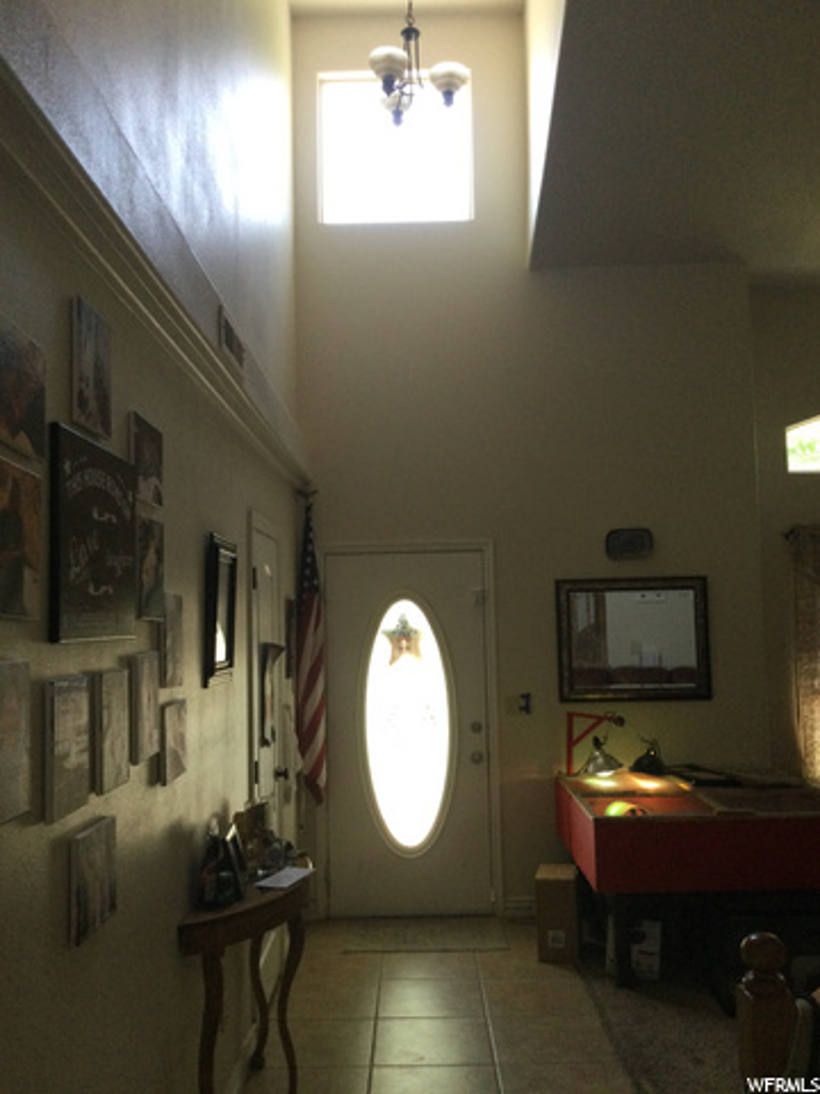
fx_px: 979
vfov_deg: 58.4
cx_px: 410
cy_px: 547
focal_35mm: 31
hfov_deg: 45.4
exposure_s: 1/30
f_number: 2.4
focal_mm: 3.3
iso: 40
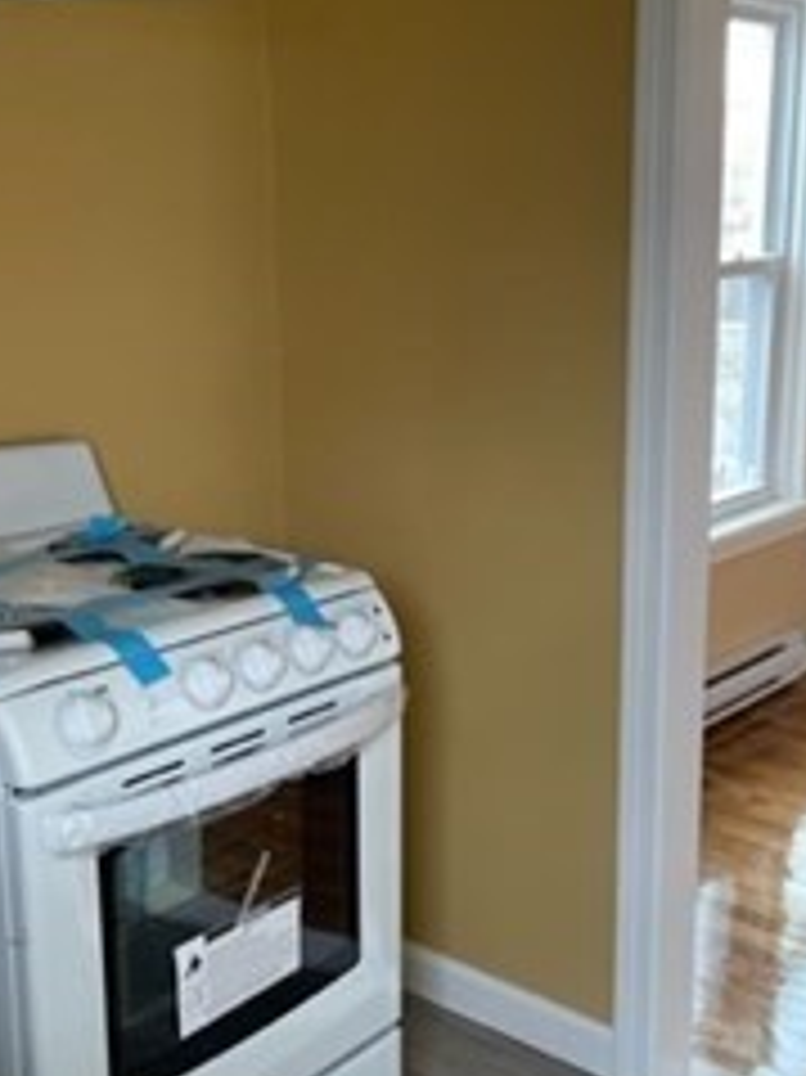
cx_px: 545
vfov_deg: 38.9
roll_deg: -0.4
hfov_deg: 29.4
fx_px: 1523
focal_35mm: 49
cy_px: 567
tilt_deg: -15.2
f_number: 1.6
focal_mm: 4.2
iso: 125
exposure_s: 1/108
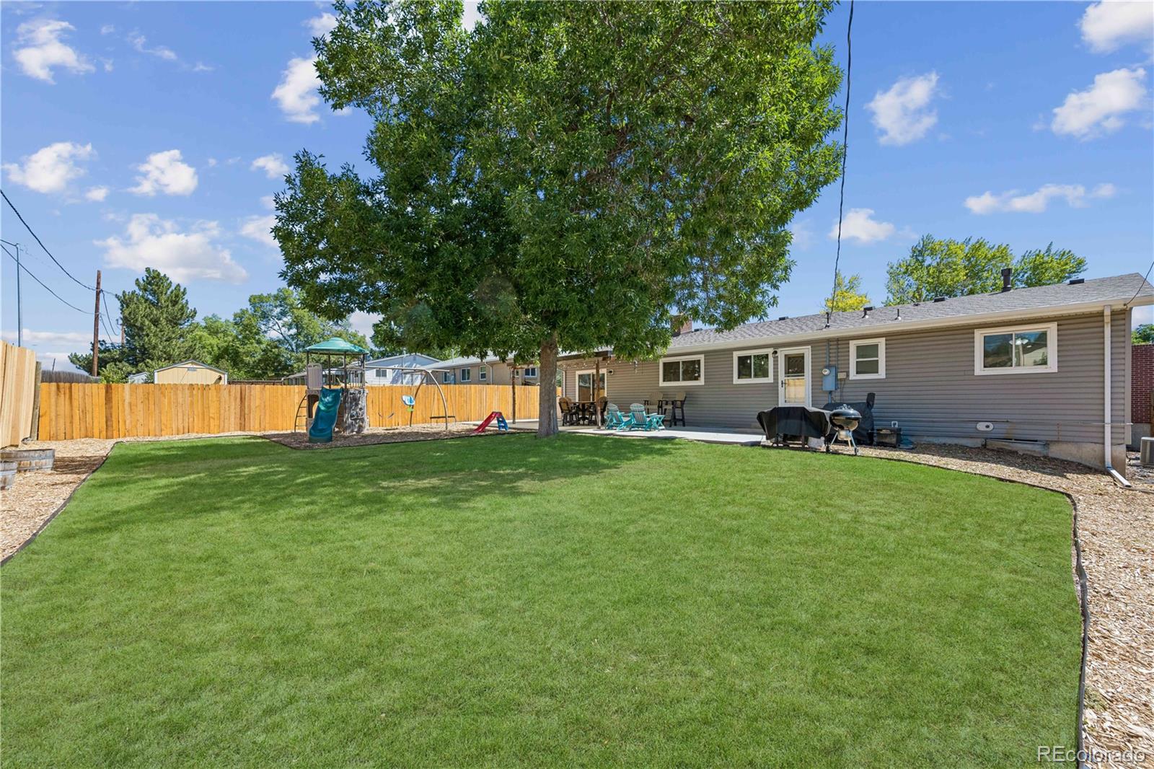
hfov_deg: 104.3
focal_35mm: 14
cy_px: 384
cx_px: 577
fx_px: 449
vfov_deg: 81.2
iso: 400
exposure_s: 1/500
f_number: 8
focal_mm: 14
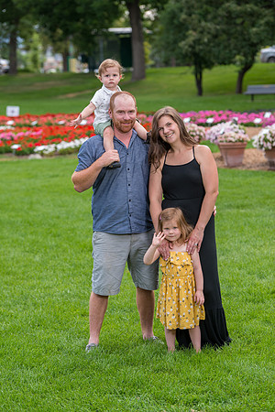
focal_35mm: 112
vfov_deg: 18.3
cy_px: 206
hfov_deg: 12.2
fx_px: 1283
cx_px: 138
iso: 200
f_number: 4.5
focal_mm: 112
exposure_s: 1/250
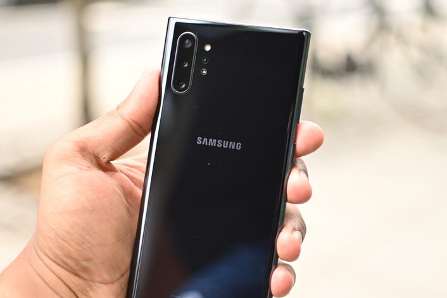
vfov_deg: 25.5
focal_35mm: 53
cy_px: 149
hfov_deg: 37.5
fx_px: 658
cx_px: 220
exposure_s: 1/160
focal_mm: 35
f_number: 1.8
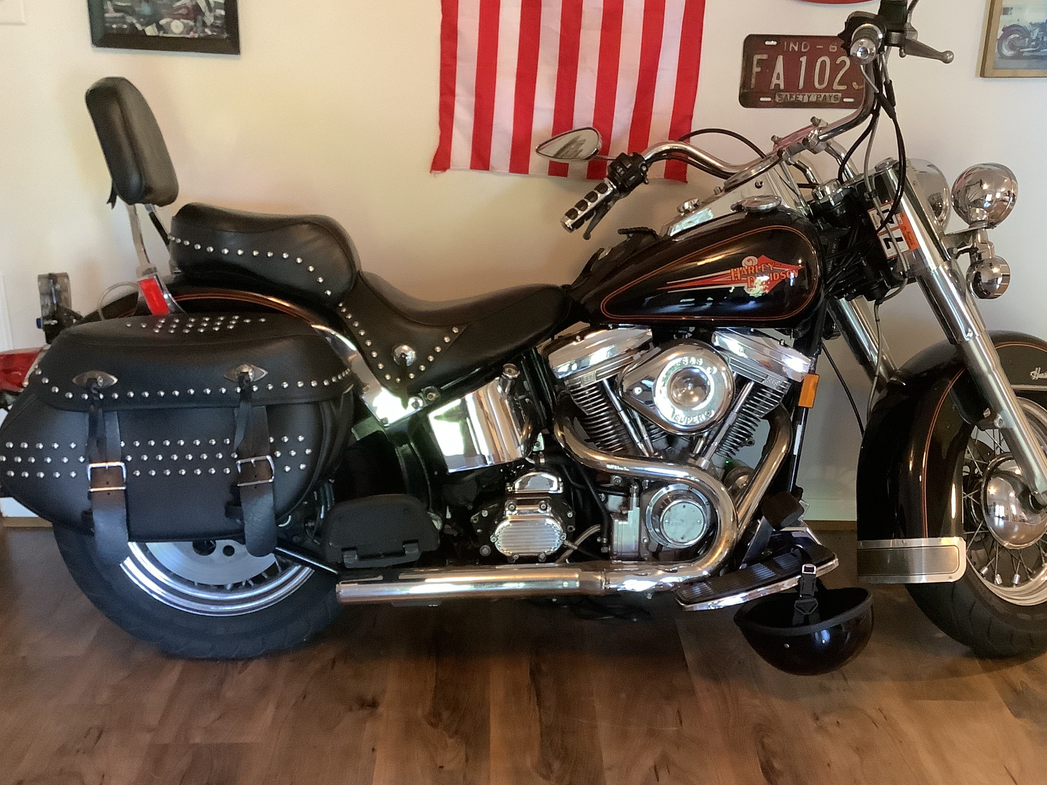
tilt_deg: -24.2
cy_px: 449
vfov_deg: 37.6
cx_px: 558
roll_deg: -1.9
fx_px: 1149
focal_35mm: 38
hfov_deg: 48.9
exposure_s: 1/30
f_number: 2.4
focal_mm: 3.3
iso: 400
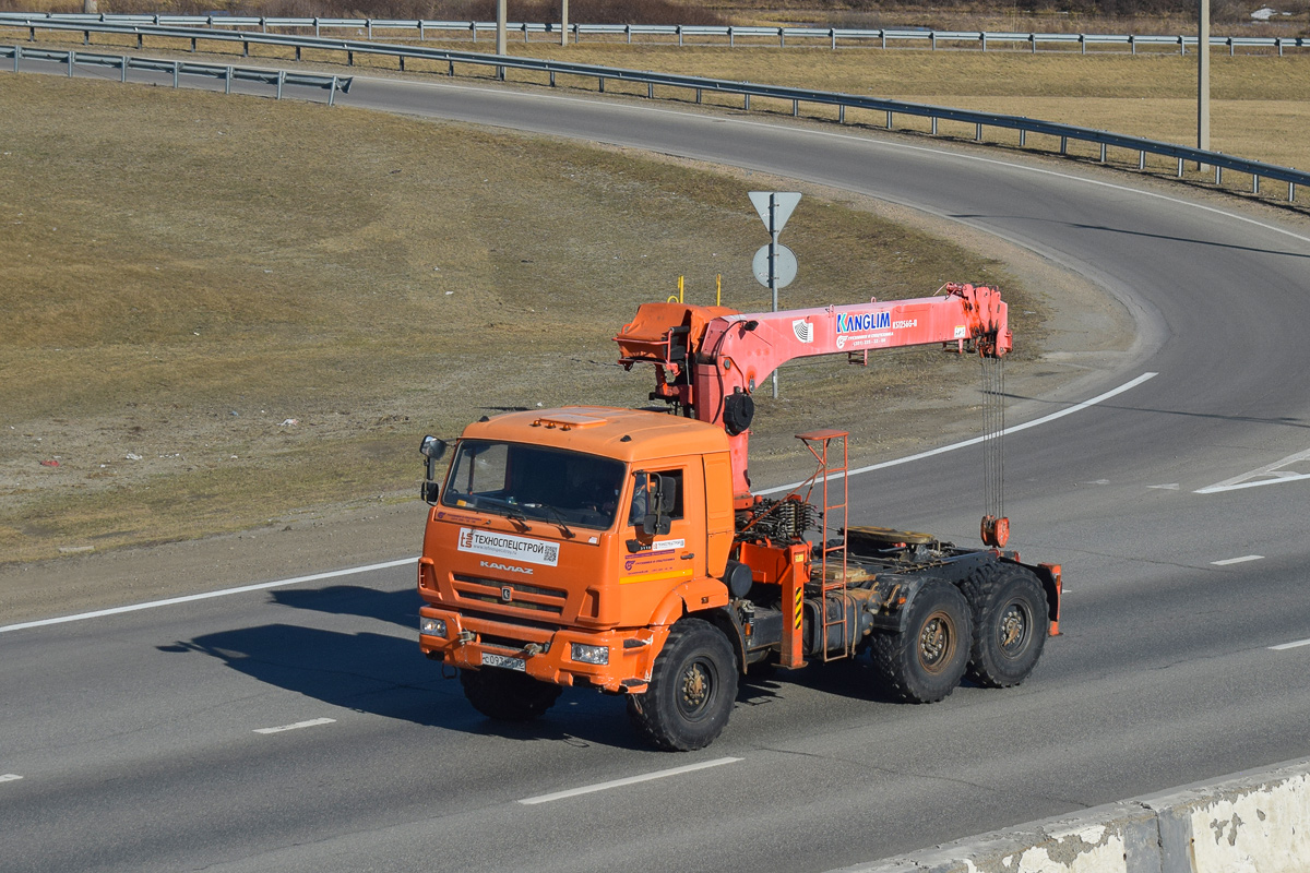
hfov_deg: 24.6
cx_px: 655
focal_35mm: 82
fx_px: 3002
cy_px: 436
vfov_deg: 16.6
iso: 200
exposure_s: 1/1250
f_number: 8
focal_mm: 55
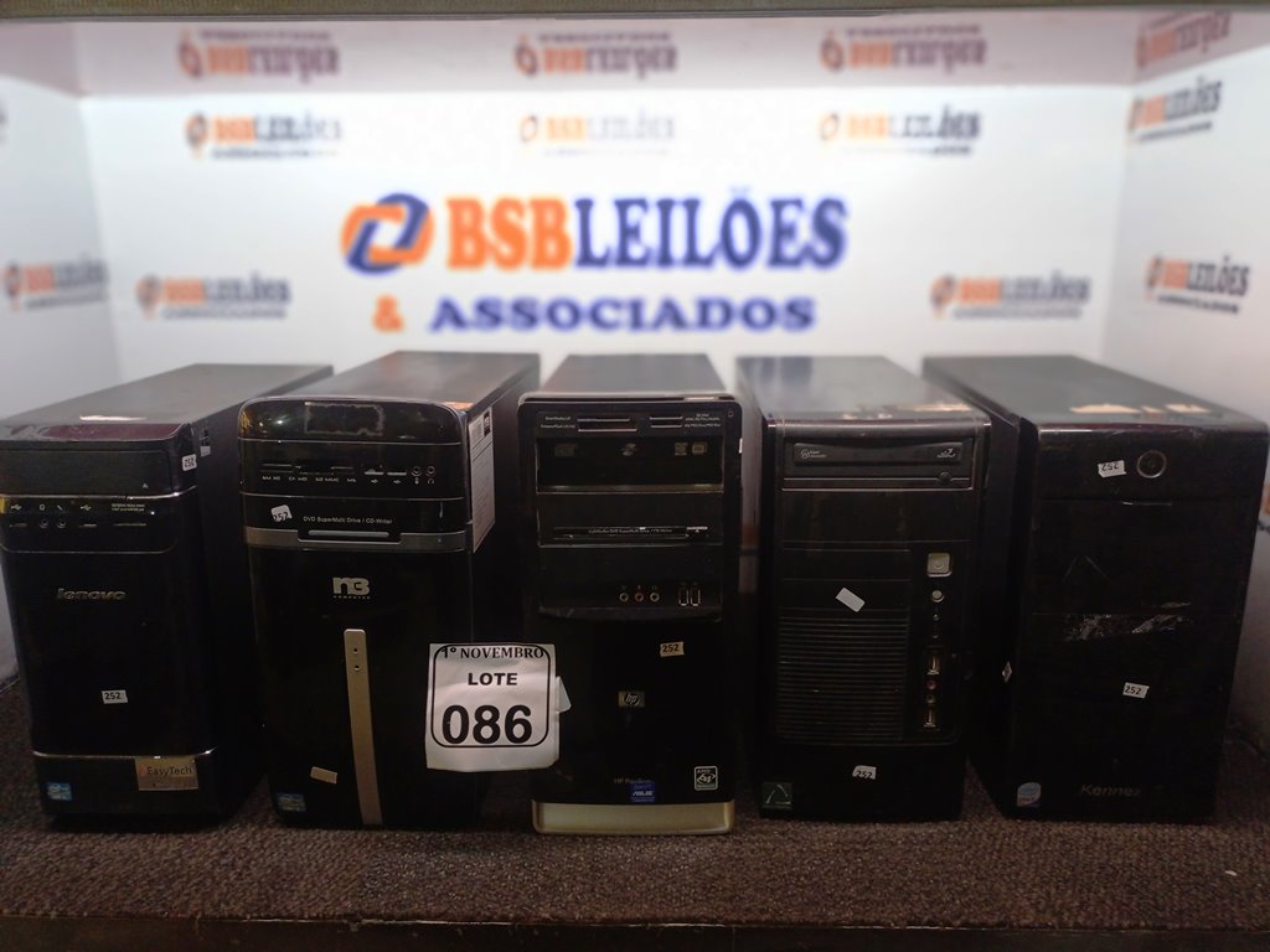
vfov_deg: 49.7
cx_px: 635
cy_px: 476
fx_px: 1027
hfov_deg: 63.4
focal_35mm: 28
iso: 158
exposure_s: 1/60
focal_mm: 4.7
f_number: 1.79
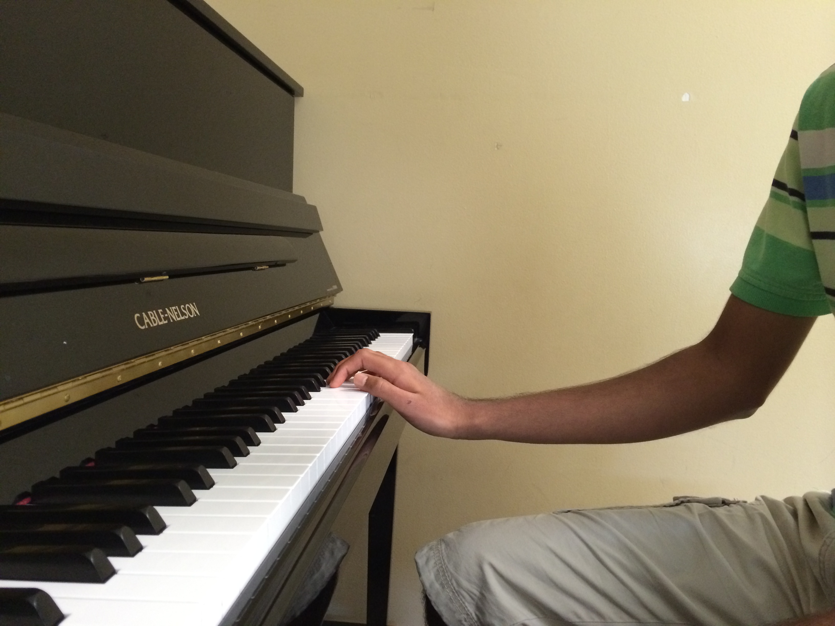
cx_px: 418
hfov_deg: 60.0
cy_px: 313
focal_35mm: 30
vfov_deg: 46.8
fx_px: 724
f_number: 2.2
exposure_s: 1/30
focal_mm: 4.12
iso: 250
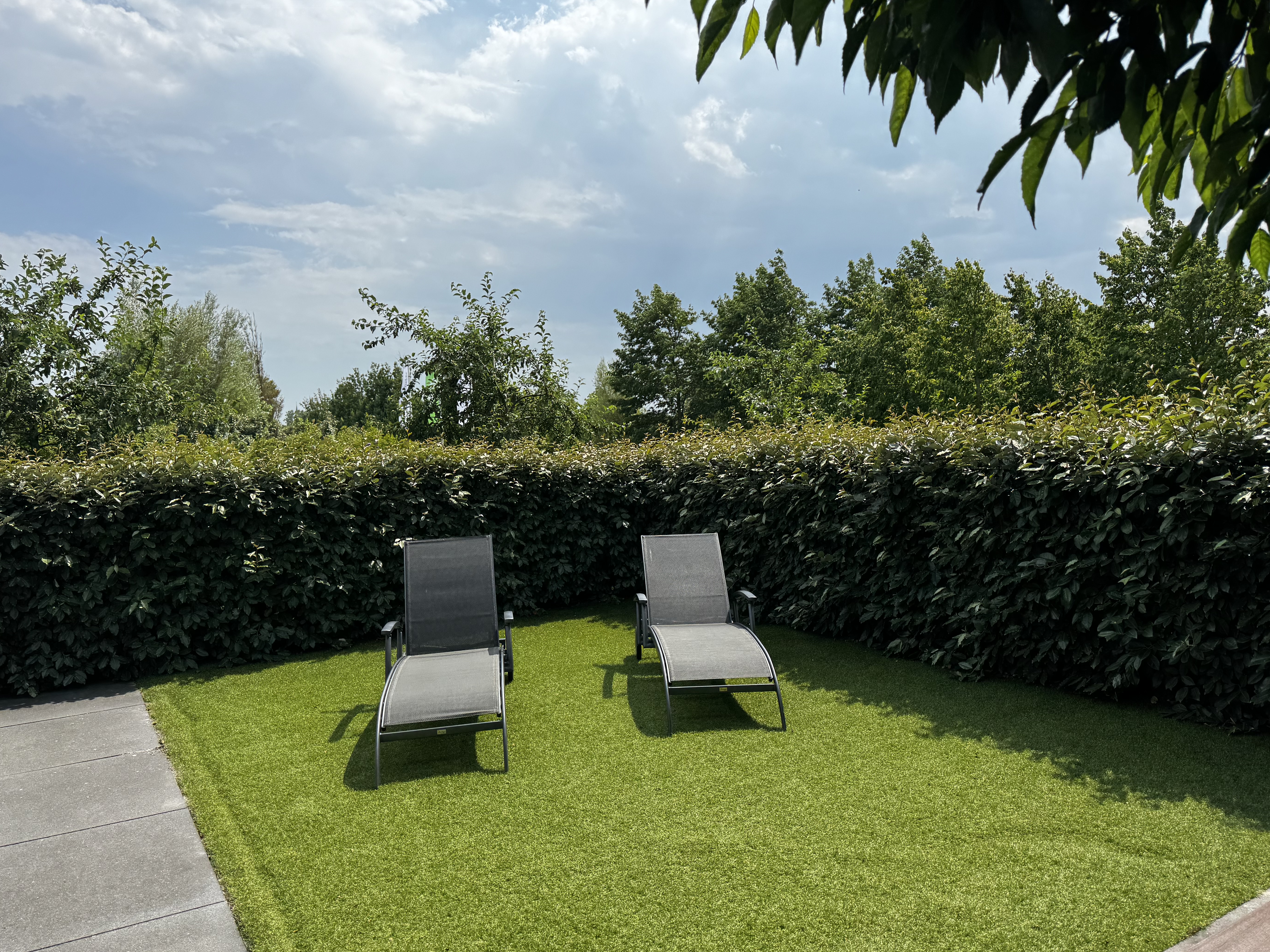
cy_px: 491
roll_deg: +2.4
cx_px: 619
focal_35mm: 25
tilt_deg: -4.0
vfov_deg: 54.9
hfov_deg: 69.4
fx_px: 917
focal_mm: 6.76
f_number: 1.78
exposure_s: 1/5814
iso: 80
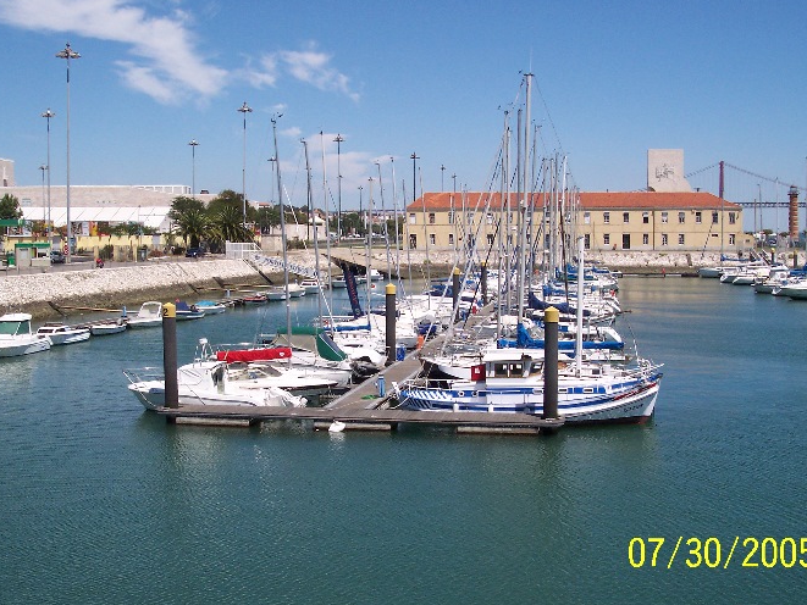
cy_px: 278
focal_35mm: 46
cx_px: 377
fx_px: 1073
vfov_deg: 31.5
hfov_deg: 41.2
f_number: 4.8
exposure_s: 1/1000
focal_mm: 8
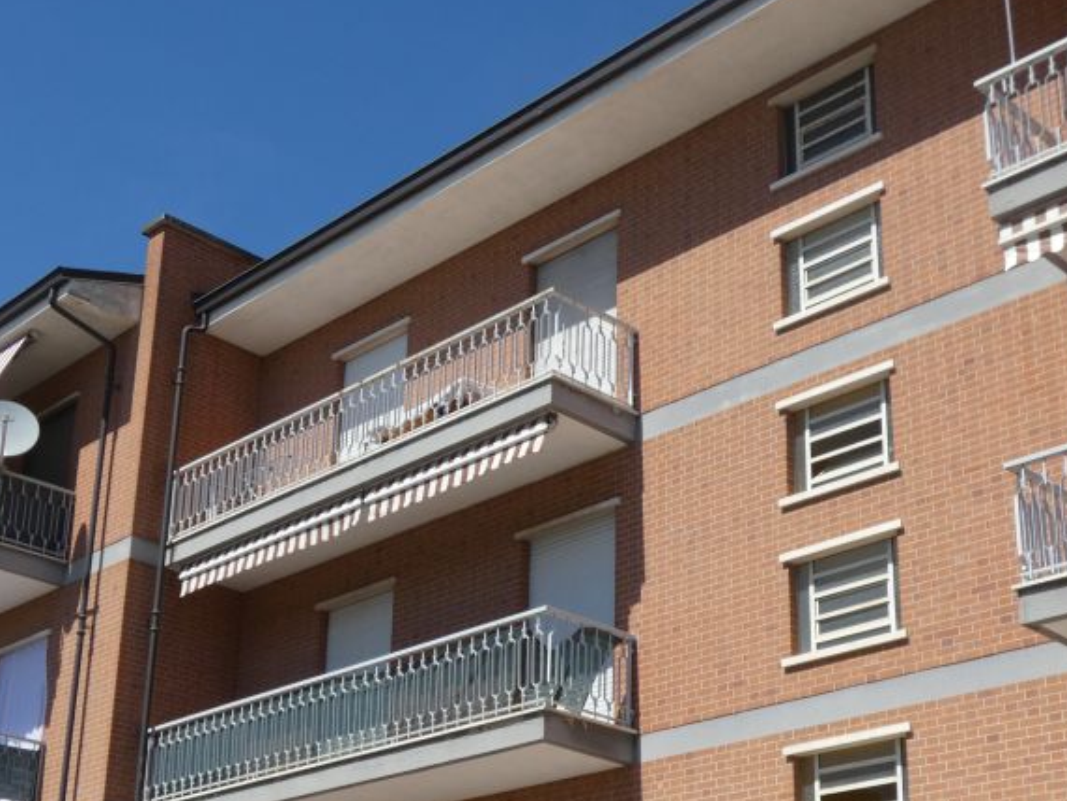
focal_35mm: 56
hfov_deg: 34.3
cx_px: 501
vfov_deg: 25.8
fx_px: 1727
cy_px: 618
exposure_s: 1/800
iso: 80
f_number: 4
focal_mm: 5.8
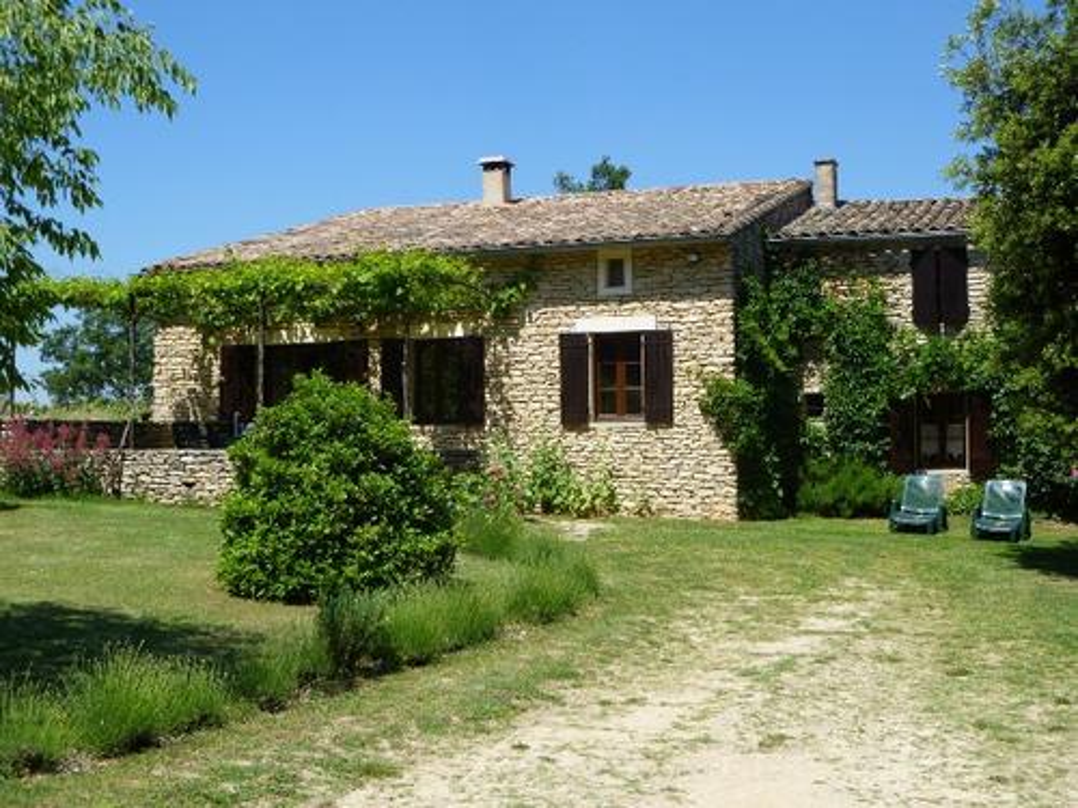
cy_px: 404
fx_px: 1370
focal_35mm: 44
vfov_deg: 32.9
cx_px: 539
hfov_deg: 42.9
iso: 80
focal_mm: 7.9
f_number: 3.8
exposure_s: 1/640
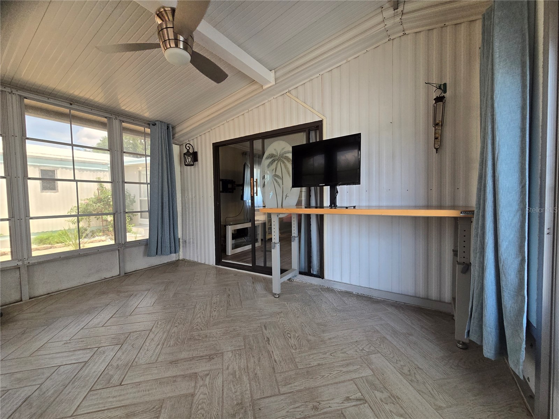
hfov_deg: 106.2
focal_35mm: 13
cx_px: 280
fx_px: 210
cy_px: 210
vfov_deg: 89.9
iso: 250
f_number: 2.2
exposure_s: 1/359
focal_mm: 2.2
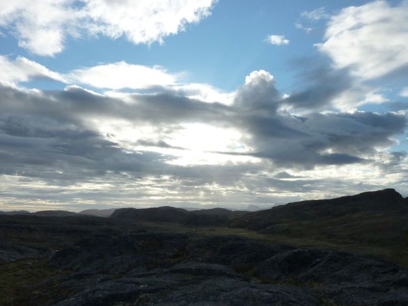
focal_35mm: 32
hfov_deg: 56.7
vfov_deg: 44.2
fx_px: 377
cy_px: 149
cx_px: 183
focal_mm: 4.1
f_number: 5.6
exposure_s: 1/500
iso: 125
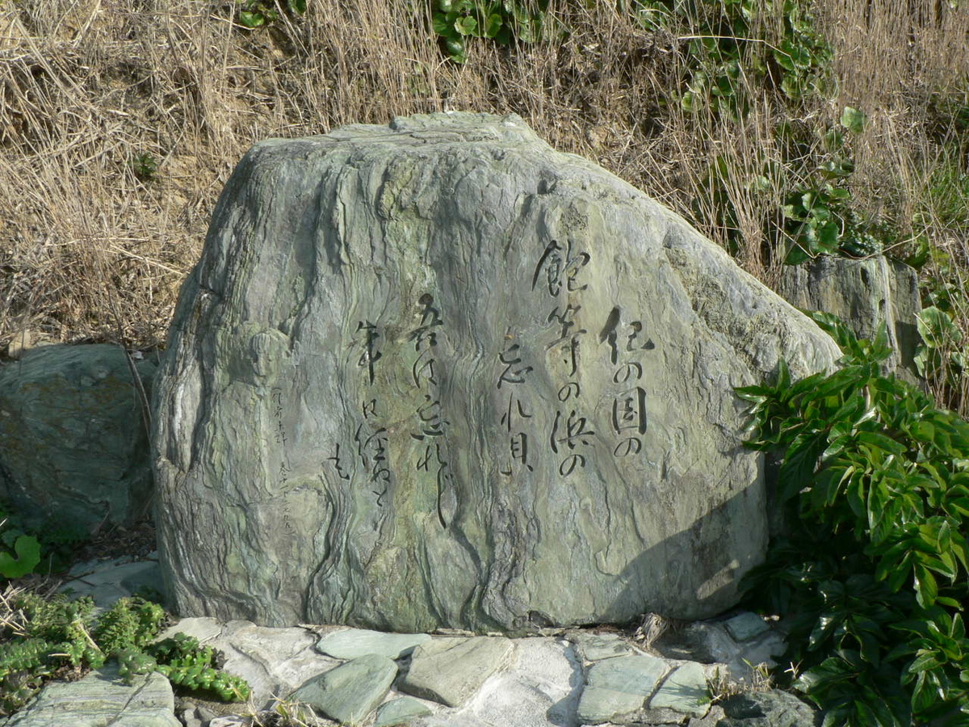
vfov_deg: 39.7
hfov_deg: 51.4
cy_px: 364
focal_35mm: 36
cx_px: 484
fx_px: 1008
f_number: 8
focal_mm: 6
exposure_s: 1/160
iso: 80
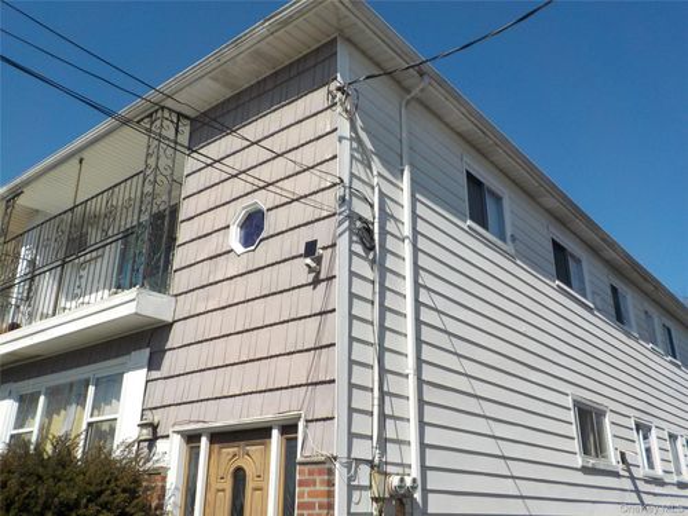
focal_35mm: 30
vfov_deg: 46.8
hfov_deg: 60.0
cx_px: 344
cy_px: 258
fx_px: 596
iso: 125
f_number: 3.3
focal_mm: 4.1
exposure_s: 1/1600
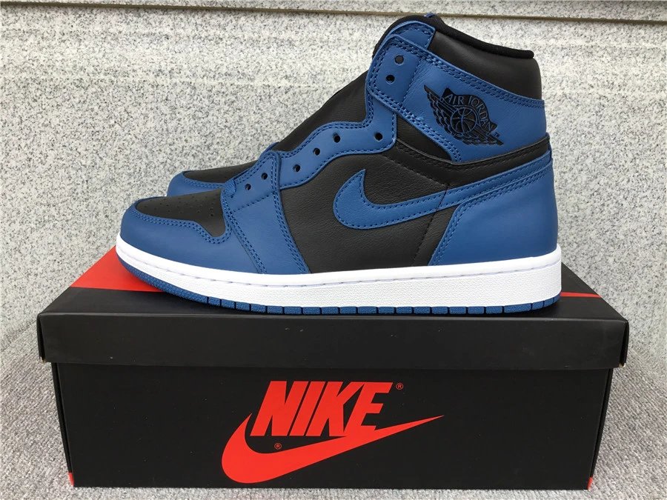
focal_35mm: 31
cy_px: 250
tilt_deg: -17.0
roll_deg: -1.0
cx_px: 334
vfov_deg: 45.4
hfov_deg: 58.4
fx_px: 597
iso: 25
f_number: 2.4
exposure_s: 1/110
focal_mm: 3.3
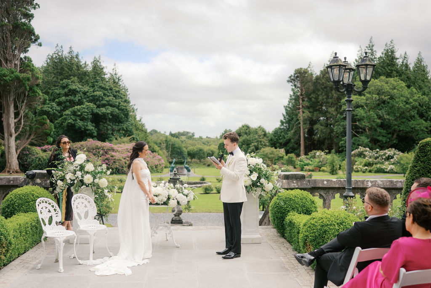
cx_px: 224
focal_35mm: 38
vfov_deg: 35.3
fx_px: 452
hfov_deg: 51.0
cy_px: 148
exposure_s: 1/6400
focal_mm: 35
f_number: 1.8
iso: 100
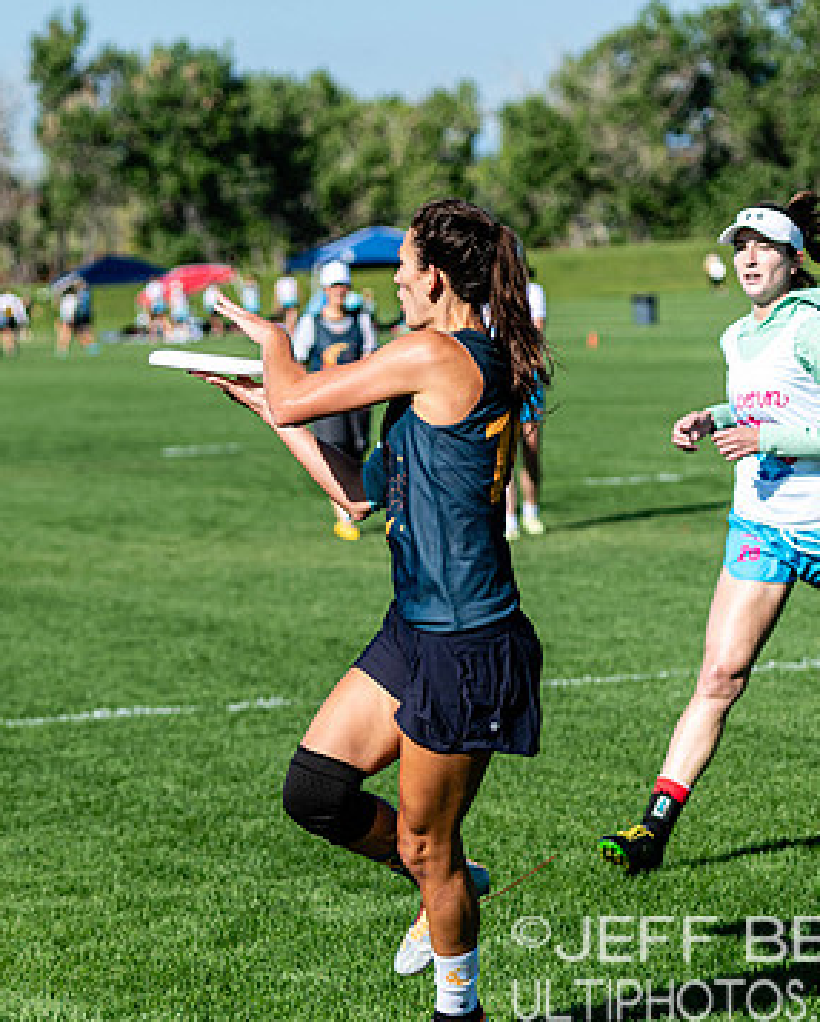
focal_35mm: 196
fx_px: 5938
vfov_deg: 9.8
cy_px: 504
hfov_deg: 7.9
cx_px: 323
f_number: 3.2
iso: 125
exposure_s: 1/2000
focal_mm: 86
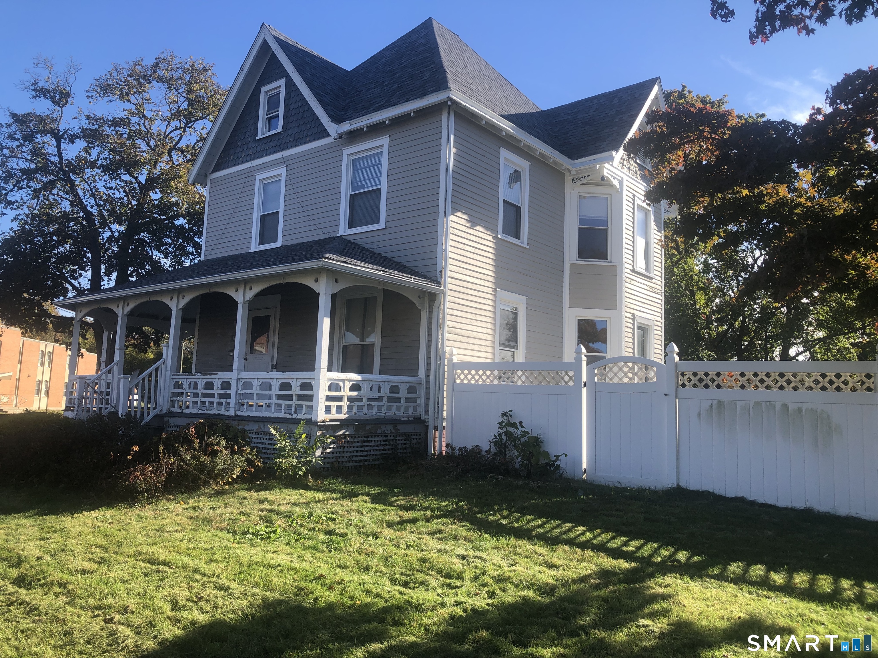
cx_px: 439
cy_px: 329
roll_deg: -1.1
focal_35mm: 28
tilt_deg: +6.8
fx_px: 710
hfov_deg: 63.4
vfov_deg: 49.7
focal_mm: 4
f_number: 1.8
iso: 20
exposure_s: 1/867
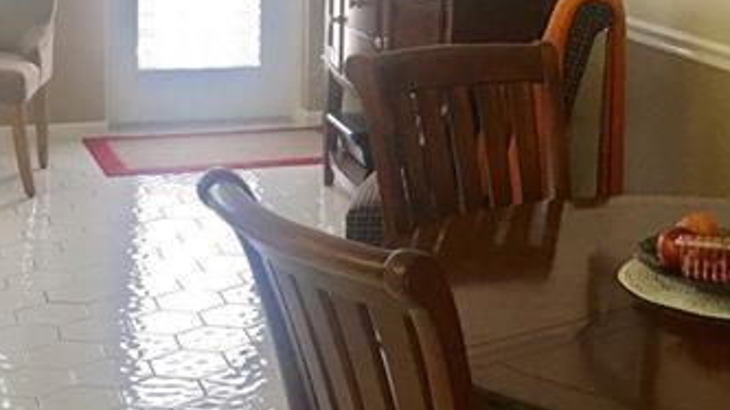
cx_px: 489
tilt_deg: -7.8
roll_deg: -2.1
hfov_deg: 27.7
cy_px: 55
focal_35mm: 76
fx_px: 1471
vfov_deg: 15.7
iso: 32
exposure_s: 1/30
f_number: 2.2
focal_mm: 4.15
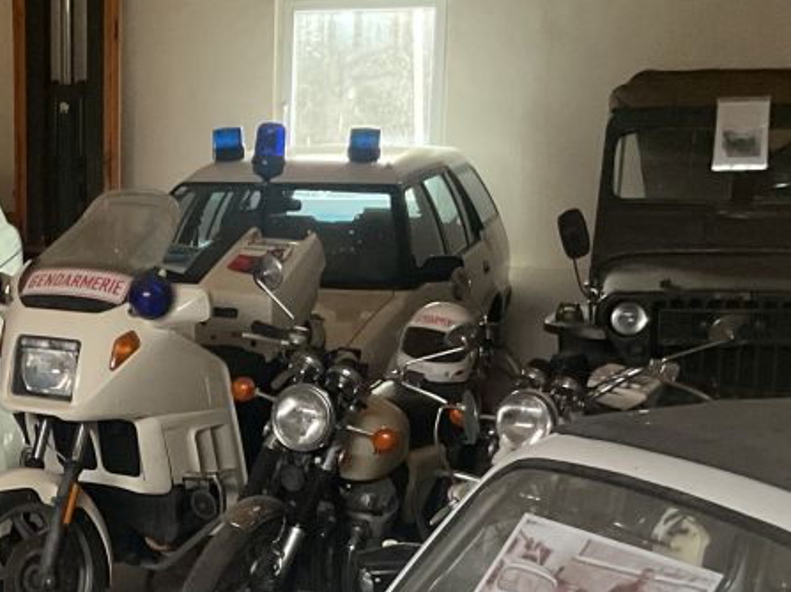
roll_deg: +0.0
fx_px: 1896
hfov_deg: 22.6
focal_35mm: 83
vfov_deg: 17.6
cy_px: 495
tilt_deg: -14.3
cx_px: -16
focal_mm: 3
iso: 160
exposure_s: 1/50
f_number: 1.8
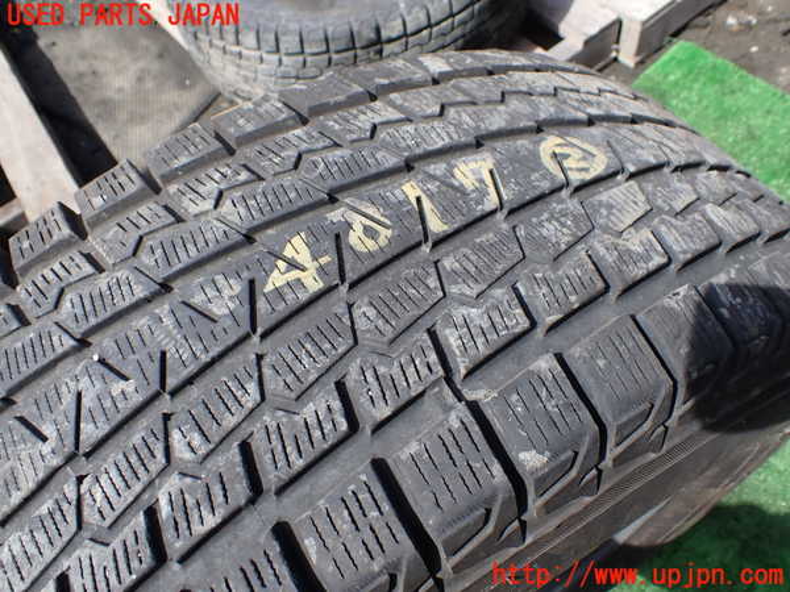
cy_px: 296
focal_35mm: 30
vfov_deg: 46.8
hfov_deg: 60.0
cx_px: 395
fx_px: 685
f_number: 3.2
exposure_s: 1/640
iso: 100
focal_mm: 5.4
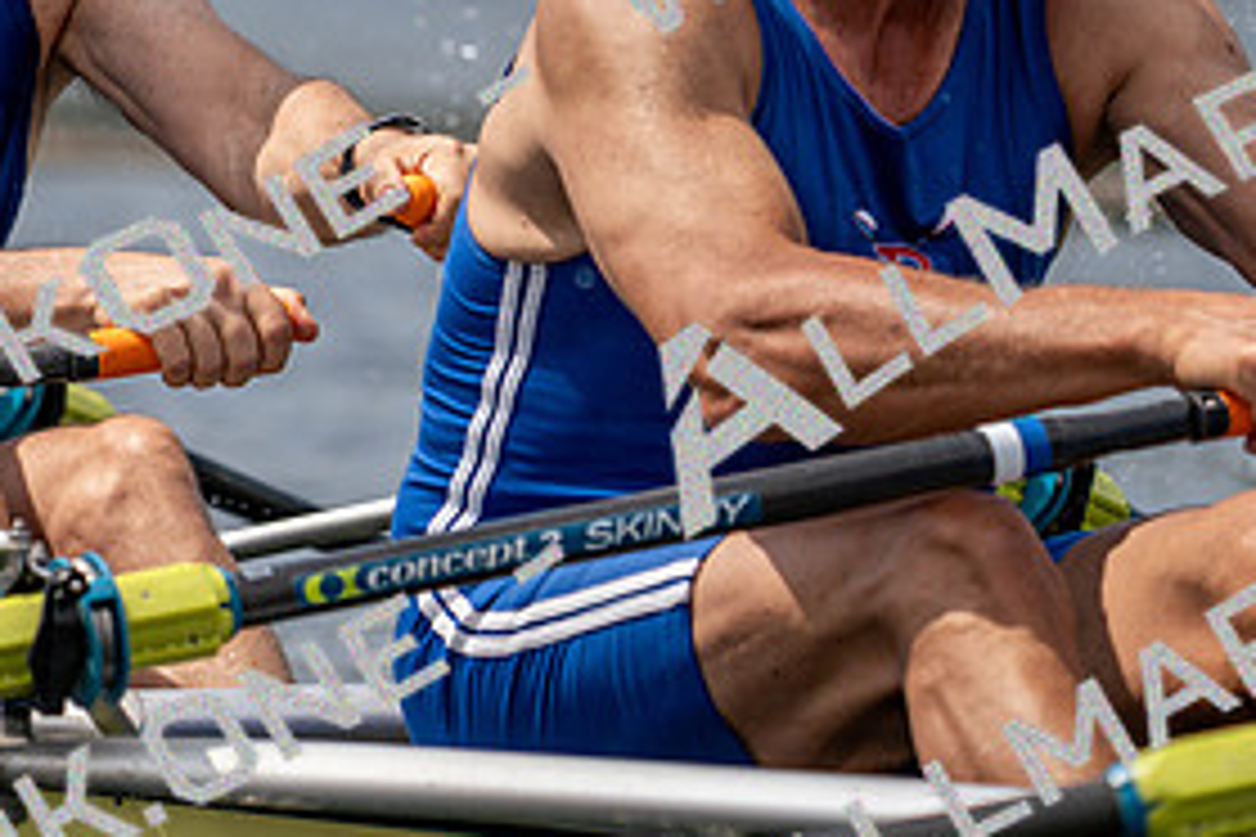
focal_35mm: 609
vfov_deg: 2.3
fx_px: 21246
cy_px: 110
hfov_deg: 3.4
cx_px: 275
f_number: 5.6
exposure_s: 1/1600
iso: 200
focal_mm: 293
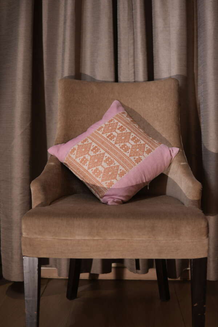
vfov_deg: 43.6
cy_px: 164
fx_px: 409
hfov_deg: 29.9
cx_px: 109
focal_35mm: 45
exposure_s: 1/200
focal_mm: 30
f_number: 1.4
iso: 100
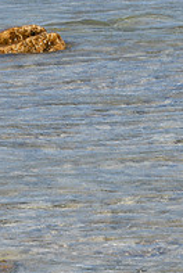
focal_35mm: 459
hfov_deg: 3.0
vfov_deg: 4.5
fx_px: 3487
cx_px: -58
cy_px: 208
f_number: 20
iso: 100
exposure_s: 1/40
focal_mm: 78
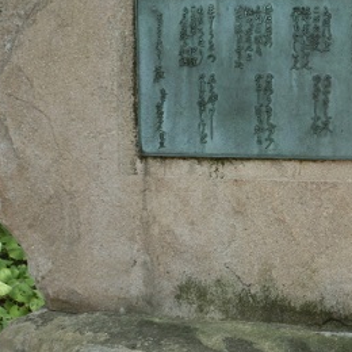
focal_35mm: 61
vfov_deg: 27.9
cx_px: 315
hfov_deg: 27.2
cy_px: 100
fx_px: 702
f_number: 3.2
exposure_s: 1/200
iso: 80
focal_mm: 6.1
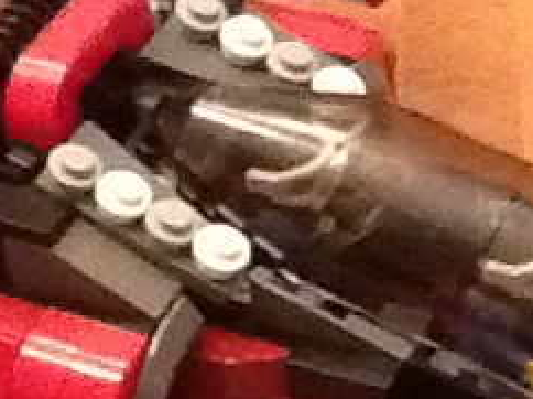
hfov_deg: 15.3
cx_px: 13
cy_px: 386
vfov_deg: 11.5
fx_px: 1954
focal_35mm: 127
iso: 640
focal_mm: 2.03
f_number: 2.4
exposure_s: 1/15
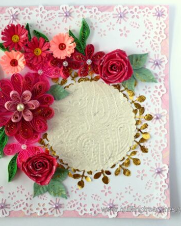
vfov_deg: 28.7
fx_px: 442
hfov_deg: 23.0
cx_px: 61
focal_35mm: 66
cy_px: 112
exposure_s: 1/160
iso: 100
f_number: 2.8
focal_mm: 9.1
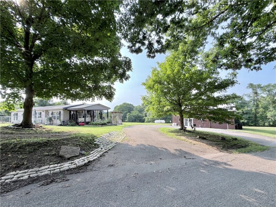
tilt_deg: +4.2
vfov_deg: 85.7
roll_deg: +1.9
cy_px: 104
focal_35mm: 14
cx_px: 138
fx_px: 112
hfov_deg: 102.1
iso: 50
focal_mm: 2.22
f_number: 2.2
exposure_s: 1/502
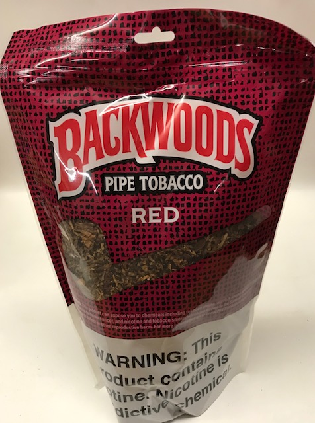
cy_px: 212
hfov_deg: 49.5
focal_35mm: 28
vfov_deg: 63.6
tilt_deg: -31.2
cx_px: 158
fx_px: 342
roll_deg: +2.6
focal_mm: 3.99
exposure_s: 1/15
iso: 50
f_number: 1.8
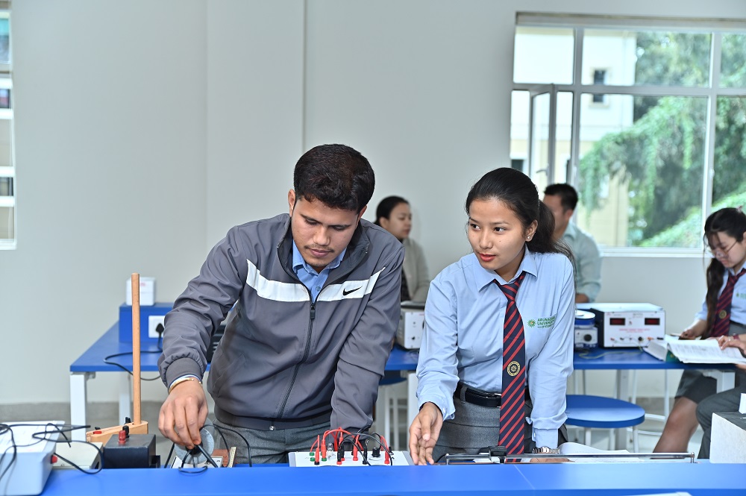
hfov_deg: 42.8
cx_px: 373
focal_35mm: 46
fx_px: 952
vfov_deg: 29.2
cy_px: 248
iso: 200
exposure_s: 1/500
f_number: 2.8
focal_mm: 46
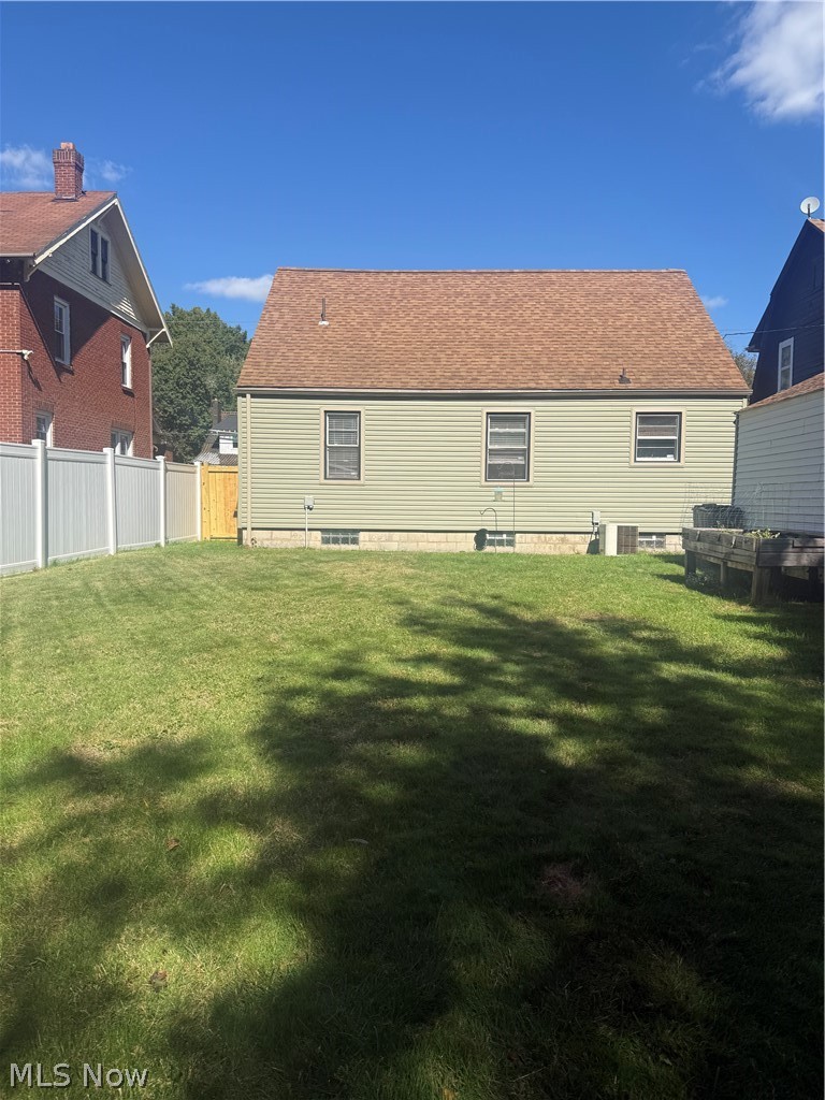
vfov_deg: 71.6
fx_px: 763
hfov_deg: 56.8
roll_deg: -1.5
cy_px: 550
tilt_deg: -5.2
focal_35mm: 24
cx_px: 412
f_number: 1.78
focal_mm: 6.76
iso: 80
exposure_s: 1/4167
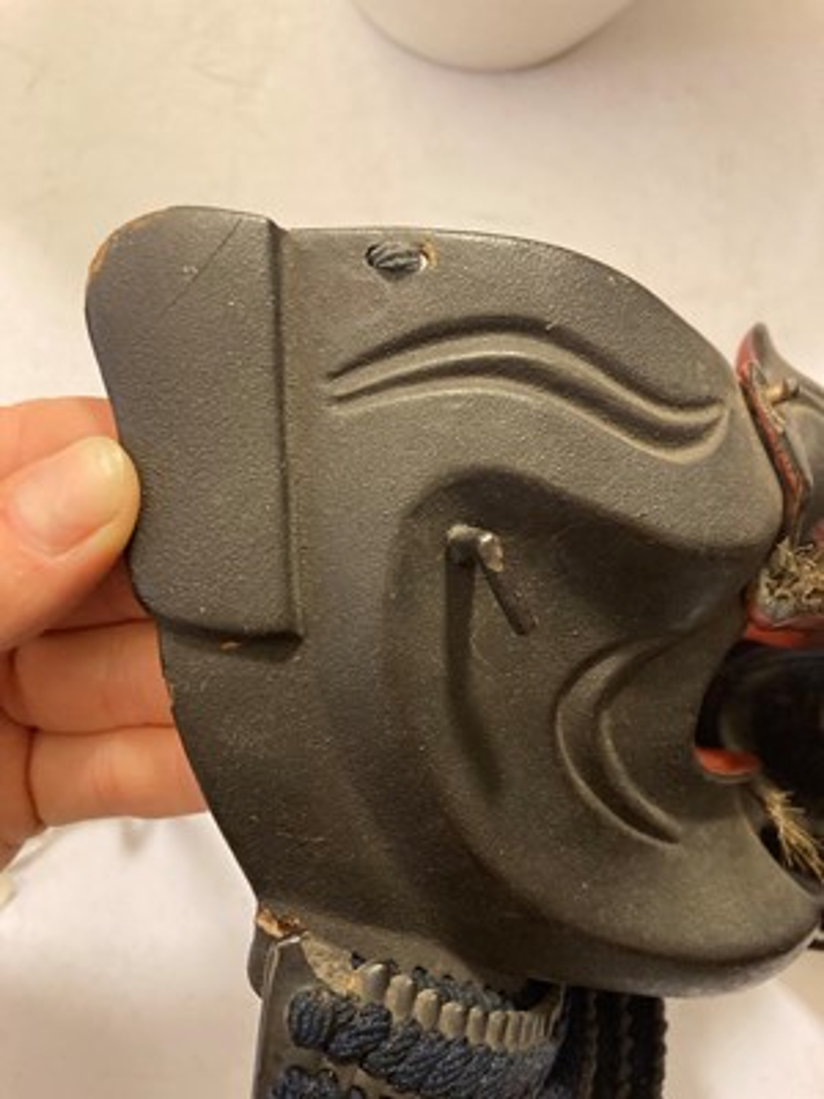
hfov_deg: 49.7
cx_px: 412
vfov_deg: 63.4
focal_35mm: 28
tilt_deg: -73.4
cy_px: 550
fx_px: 889
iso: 250
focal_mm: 3.99
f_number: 1.8
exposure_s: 1/50
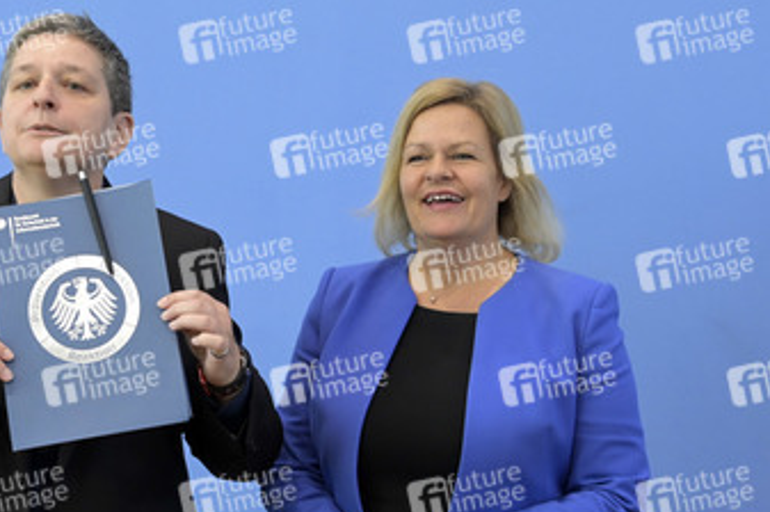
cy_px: 322
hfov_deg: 29.9
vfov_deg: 20.2
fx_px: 1432
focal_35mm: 67
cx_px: 268
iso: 5000
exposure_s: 1/400
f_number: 7.1
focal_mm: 50
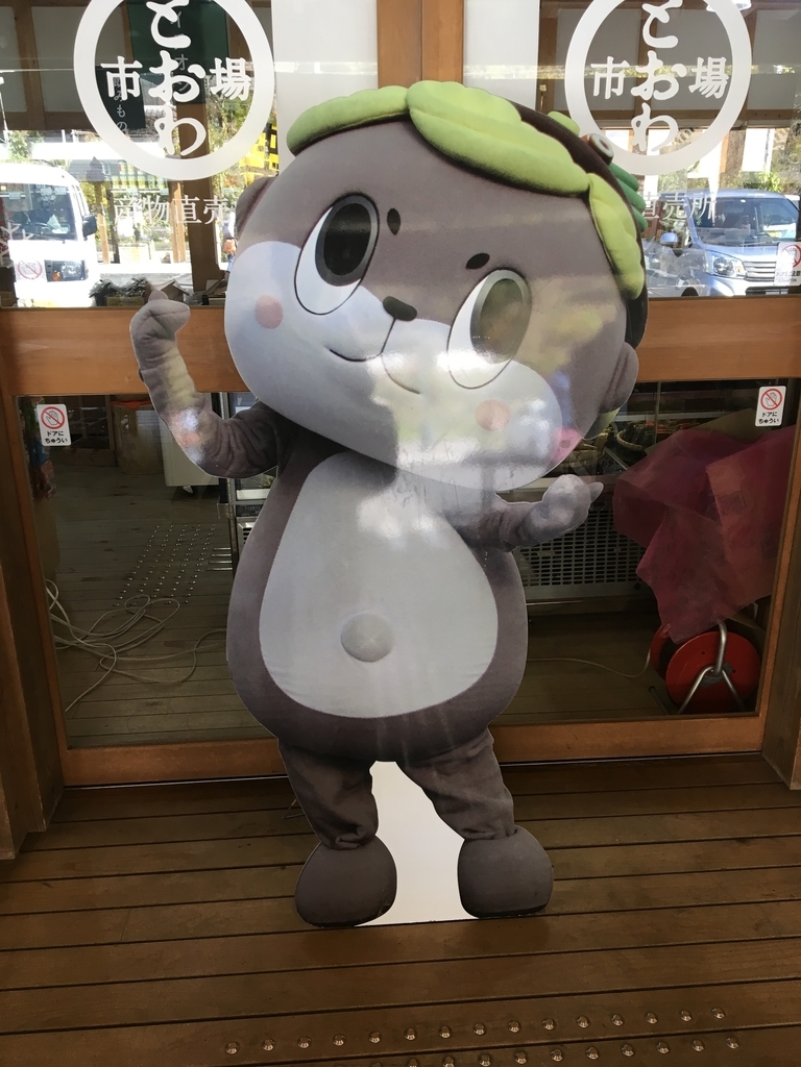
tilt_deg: -18.9
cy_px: 534
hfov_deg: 48.2
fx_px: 895
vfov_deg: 61.7
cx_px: 400
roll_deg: -0.3
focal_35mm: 29
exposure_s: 1/40
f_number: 2.2
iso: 32
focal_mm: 4.15
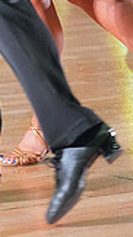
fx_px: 2071
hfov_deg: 3.7
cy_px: -176
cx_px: -78
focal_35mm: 330
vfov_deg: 6.4
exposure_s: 1/400
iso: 8000
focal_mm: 88
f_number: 5
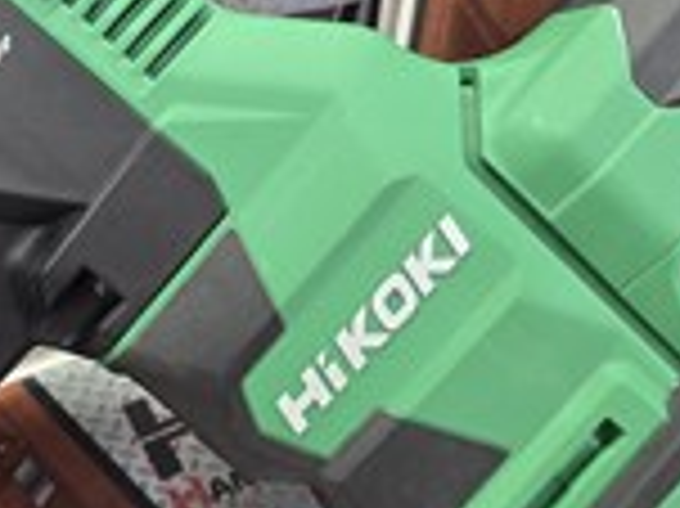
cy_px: 180
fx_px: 1197
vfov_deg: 23.9
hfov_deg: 31.1
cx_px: 167
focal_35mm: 61
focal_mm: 6.3
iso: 200
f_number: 1.7
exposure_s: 1/100
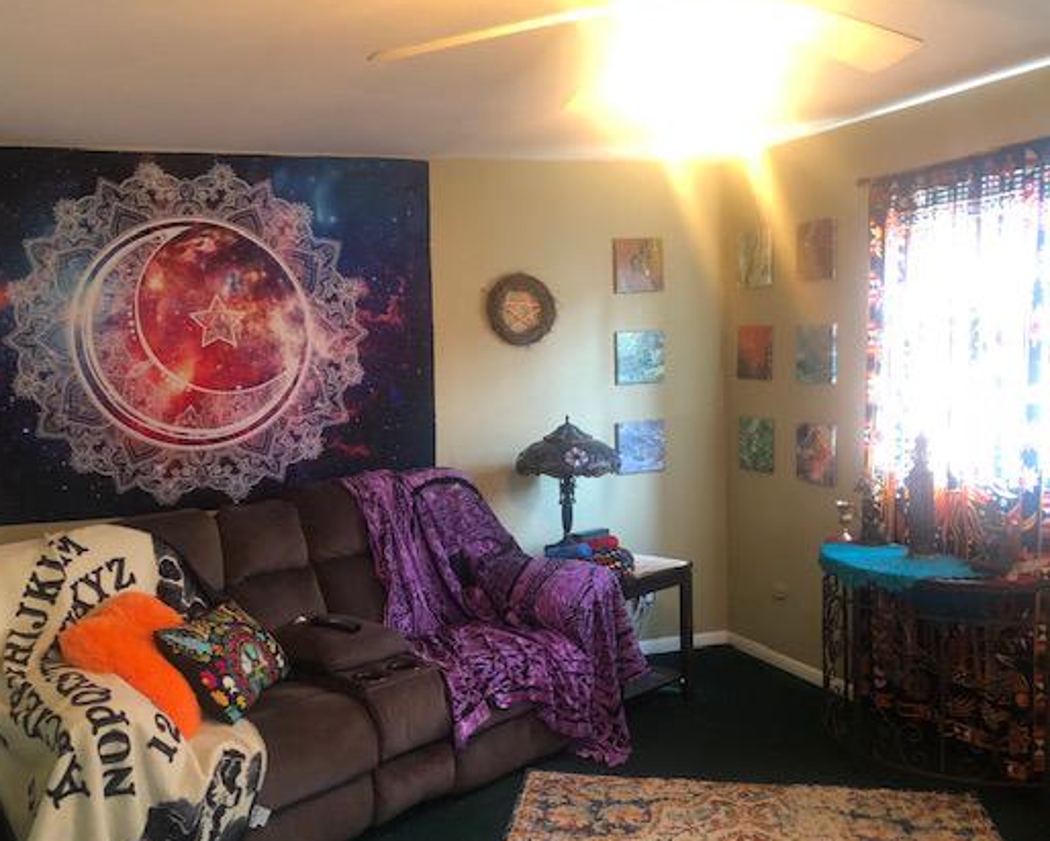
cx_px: 478
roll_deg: +1.3
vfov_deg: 43.3
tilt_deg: -4.8
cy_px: 478
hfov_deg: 52.7
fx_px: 1057
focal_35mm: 34
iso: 100
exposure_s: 1/11
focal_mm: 4
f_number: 1.8
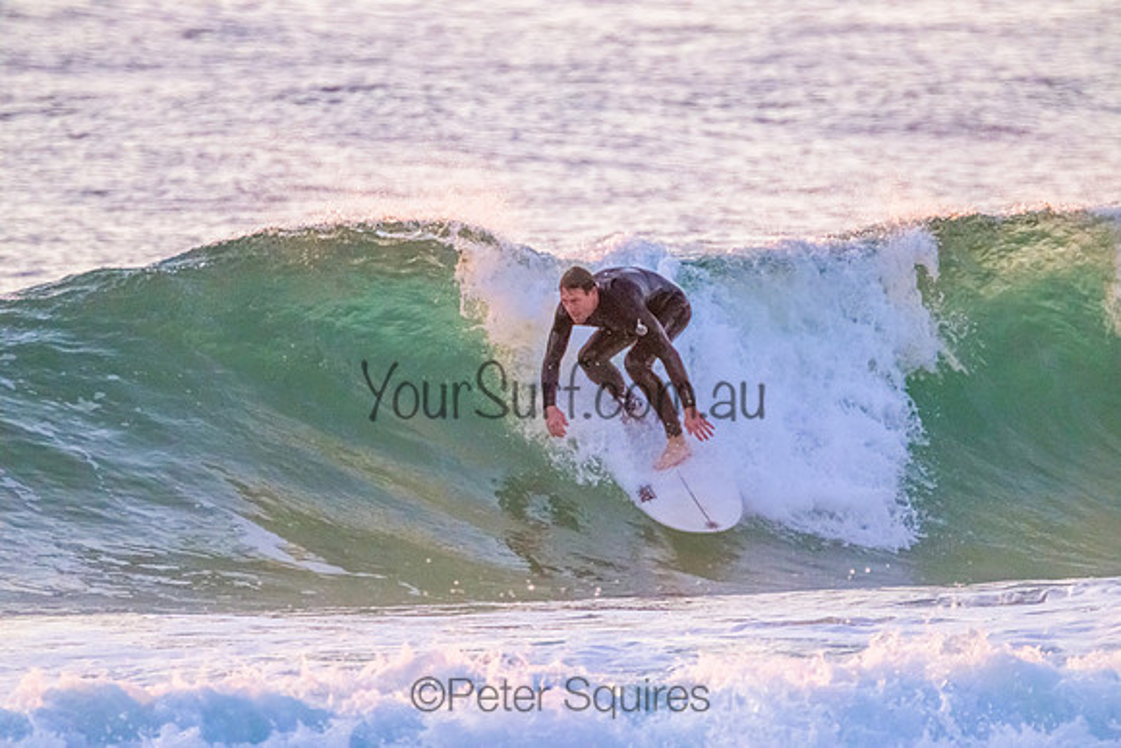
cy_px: 374
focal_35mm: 800
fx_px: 24916
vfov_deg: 1.7
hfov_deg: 2.6
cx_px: 560
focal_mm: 800
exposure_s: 1/800
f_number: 11
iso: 10000
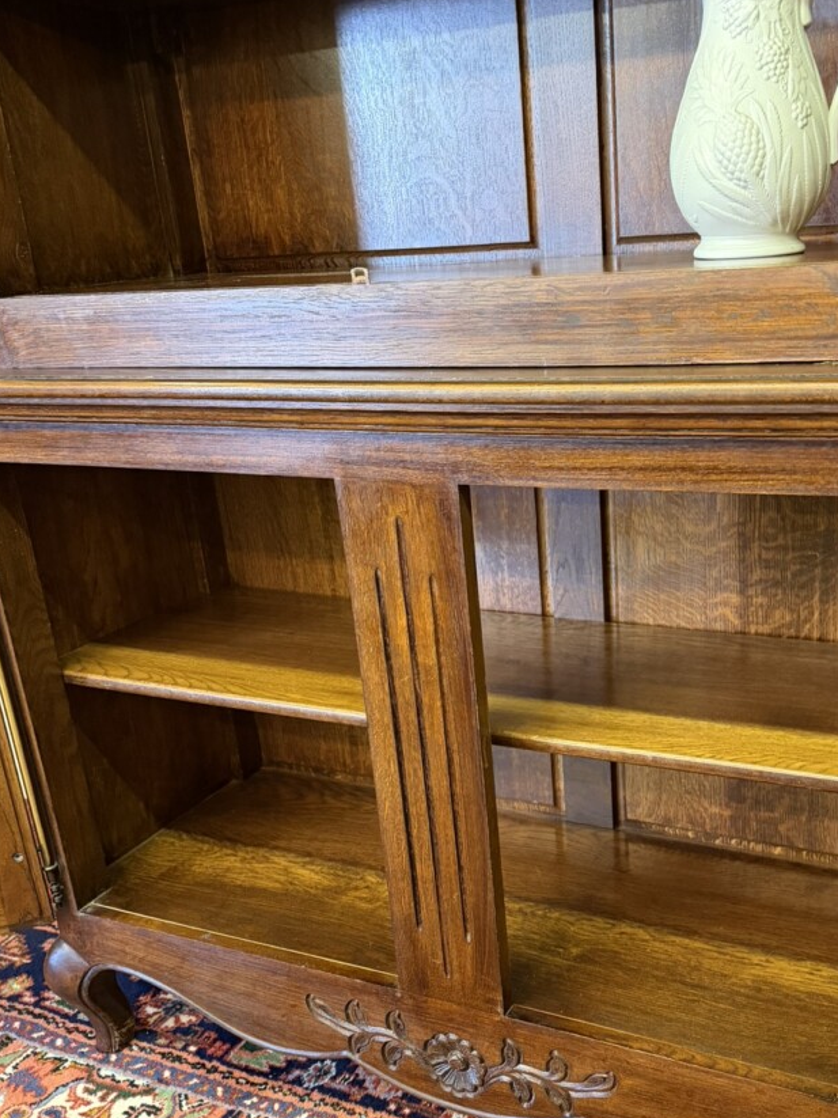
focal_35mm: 35
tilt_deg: -22.9
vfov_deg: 52.3
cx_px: 539
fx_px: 1130
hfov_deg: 40.3
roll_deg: +4.5
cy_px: 668
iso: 500
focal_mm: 6.76
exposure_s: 1/50
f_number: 1.78
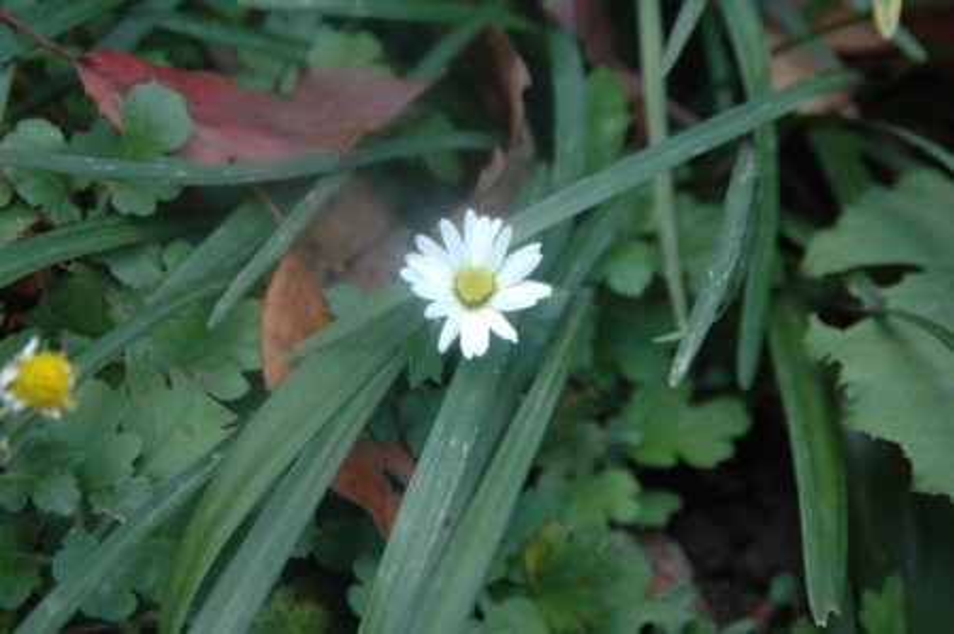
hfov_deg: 21.9
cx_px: 477
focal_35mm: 93
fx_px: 2462
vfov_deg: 14.7
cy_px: 317
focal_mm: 62
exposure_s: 1/80
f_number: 5.3
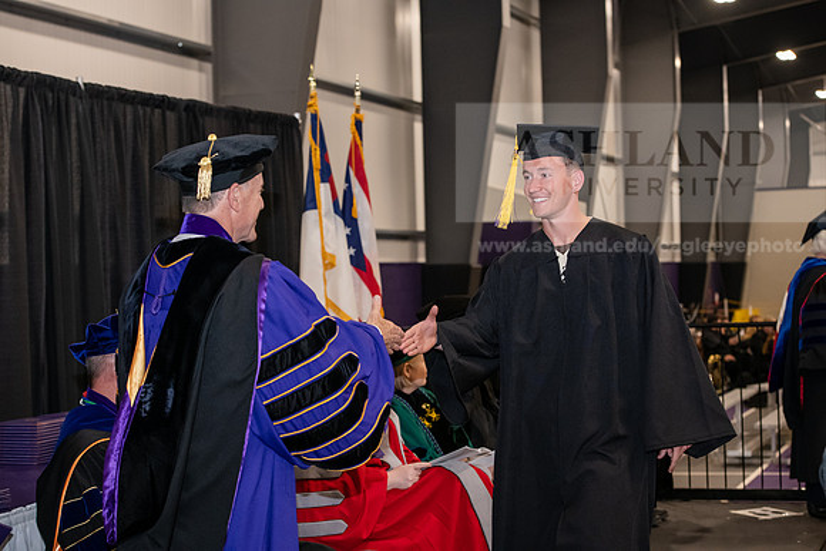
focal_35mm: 70
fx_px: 1606
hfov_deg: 28.8
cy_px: 276
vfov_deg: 19.5
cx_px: 413
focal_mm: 70
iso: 2500
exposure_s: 1/200
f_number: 5
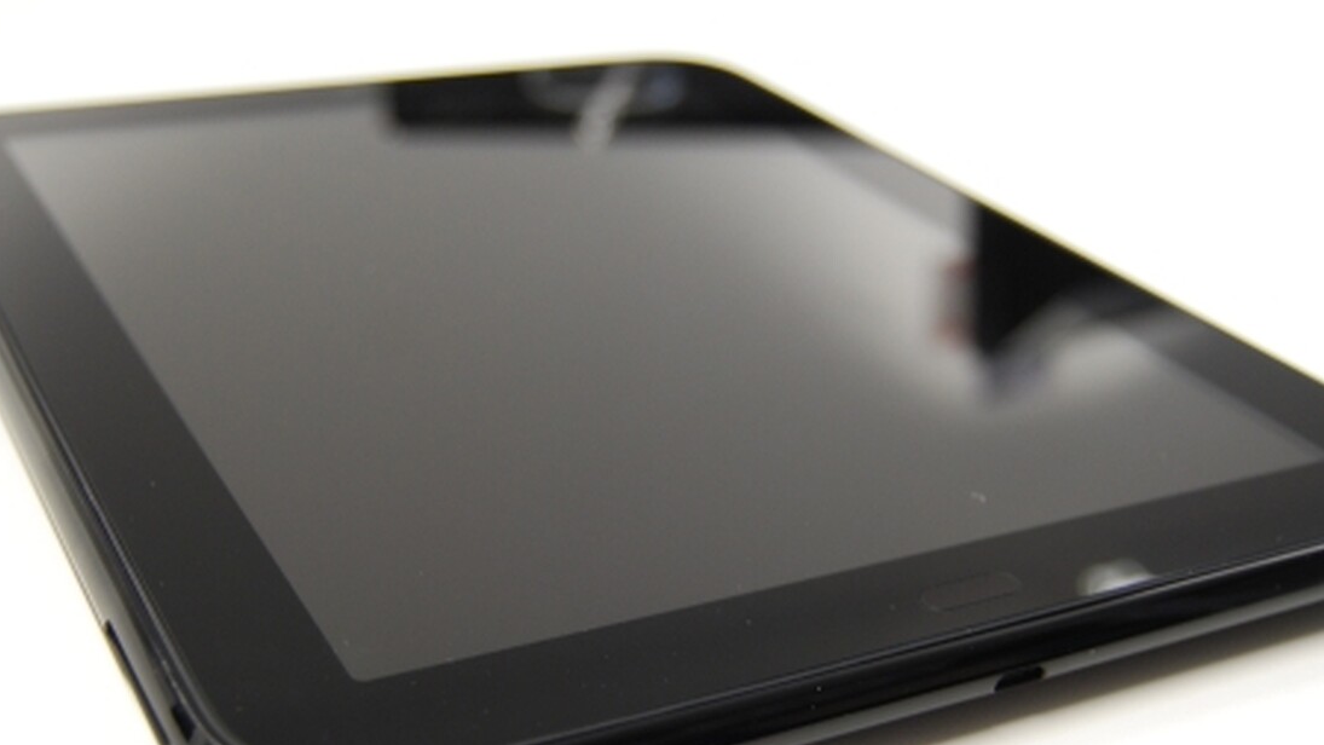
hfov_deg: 39.1
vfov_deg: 22.5
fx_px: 1861
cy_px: 540
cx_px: 608
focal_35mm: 53
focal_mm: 24
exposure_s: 1/20
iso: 400
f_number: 4
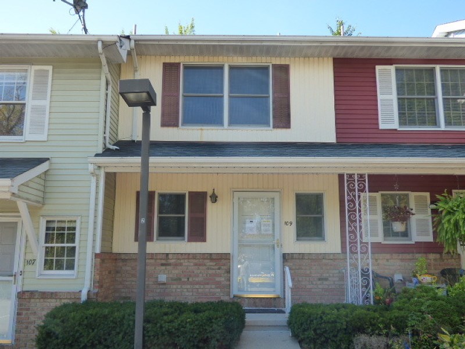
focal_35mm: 33
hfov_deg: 55.4
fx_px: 443
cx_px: 232
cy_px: 174
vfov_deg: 42.9
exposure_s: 1/320
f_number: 3.4
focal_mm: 5.78
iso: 200
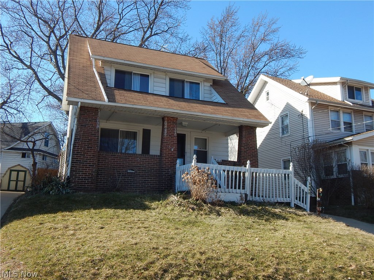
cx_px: 187
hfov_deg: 58.4
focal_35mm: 31
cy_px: 140
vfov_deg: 45.4
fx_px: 335
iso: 125
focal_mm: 5.6
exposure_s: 1/640
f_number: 3.2
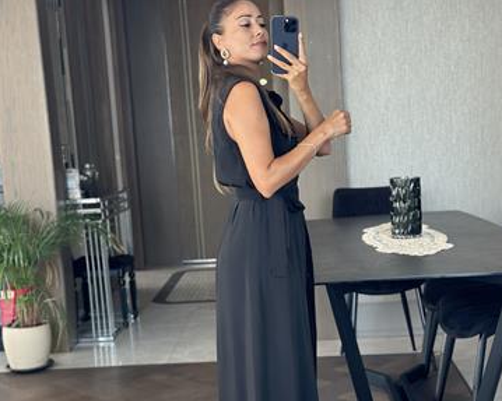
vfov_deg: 23.0
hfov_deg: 28.7
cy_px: 263
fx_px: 980
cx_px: 264
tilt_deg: -16.8
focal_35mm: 66
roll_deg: +4.2
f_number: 1.78
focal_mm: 6.86
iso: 125
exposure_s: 1/64
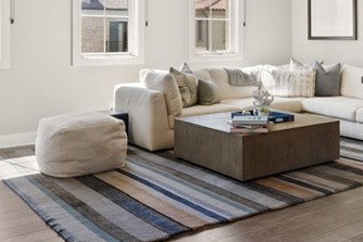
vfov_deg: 26.9
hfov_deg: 38.9
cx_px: 287
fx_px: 494
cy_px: 43
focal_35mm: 49
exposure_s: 1/1.67
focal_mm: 16
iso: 100
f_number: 9
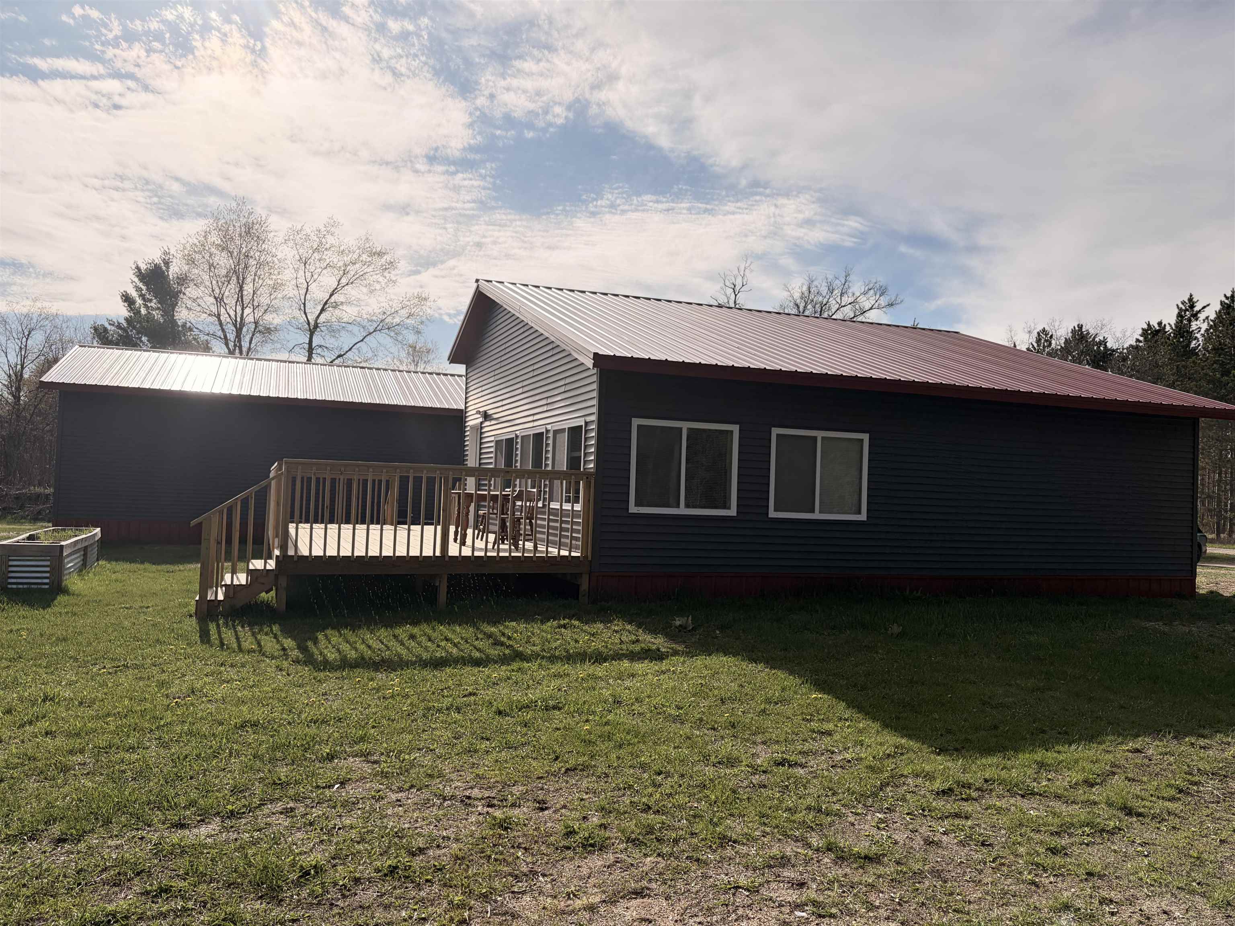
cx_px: 618
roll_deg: -1.2
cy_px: 463
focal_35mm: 26
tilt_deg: +2.5
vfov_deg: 53.1
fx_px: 928
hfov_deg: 67.3
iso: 64
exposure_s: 1/6993
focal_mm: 5.96
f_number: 1.6
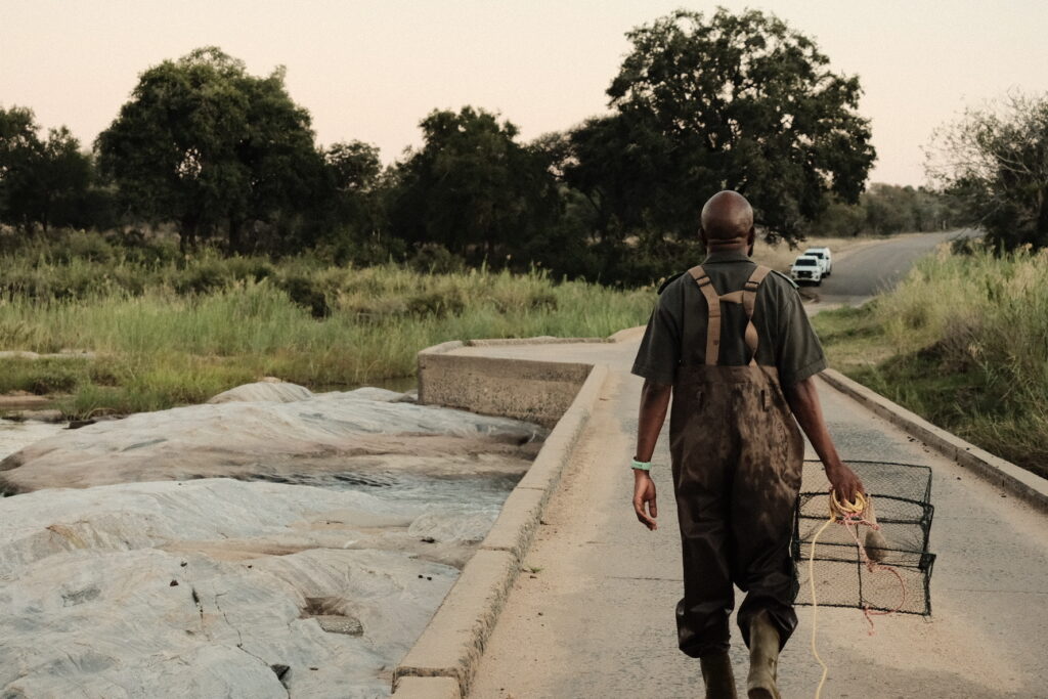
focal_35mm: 75
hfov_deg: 27.0
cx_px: 524
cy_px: 350
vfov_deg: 18.2
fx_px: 2183
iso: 4000
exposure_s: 1/160
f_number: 5.6
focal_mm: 50
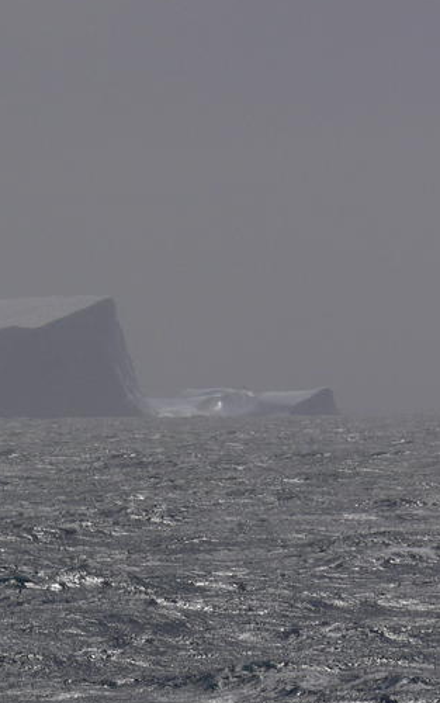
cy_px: 380
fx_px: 10425
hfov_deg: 2.4
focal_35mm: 544
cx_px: -27
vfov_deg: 3.9
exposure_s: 1/800
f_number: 8
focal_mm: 53.2
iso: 80
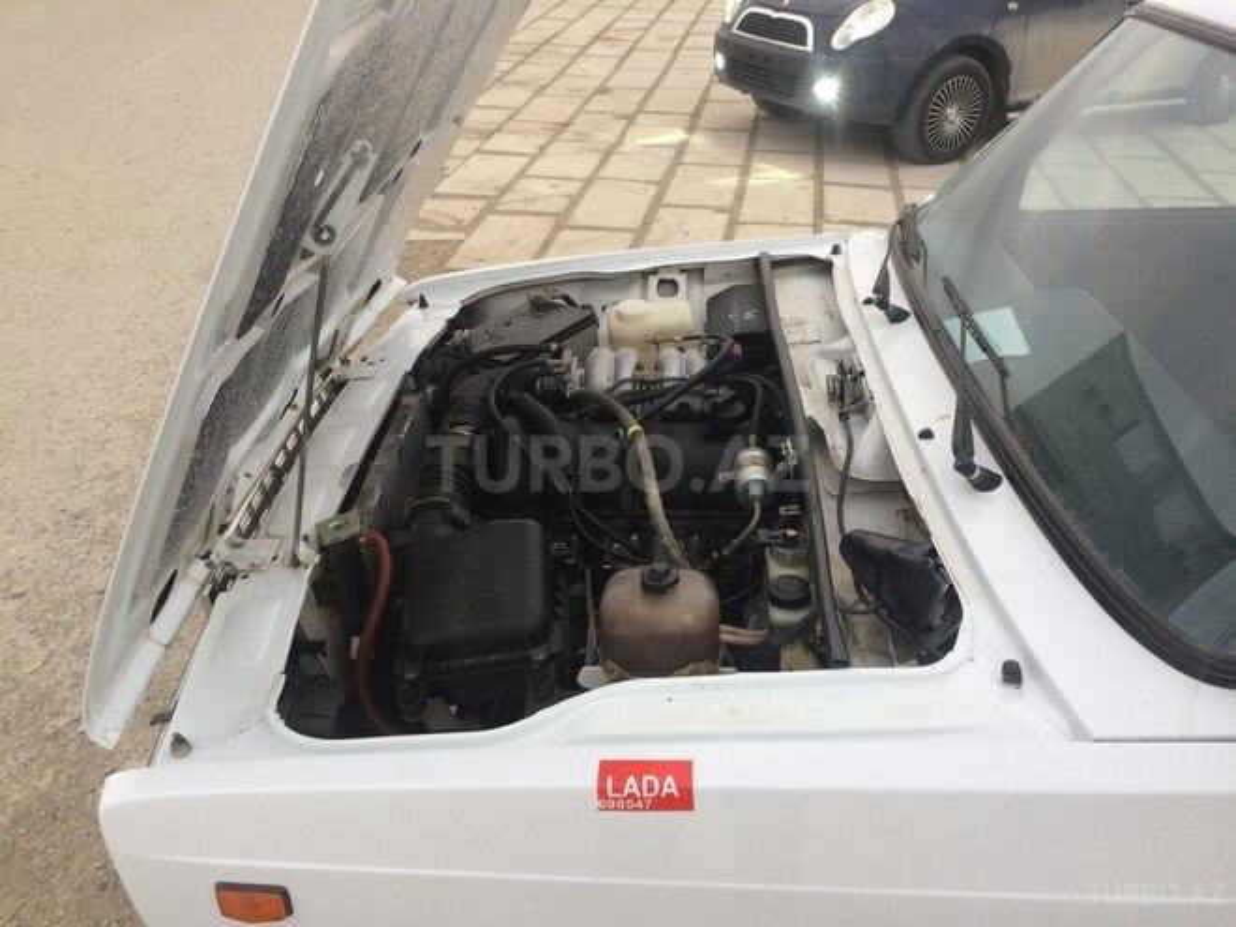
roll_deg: +0.2
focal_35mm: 29
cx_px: 618
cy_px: 464
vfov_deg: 48.2
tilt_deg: -29.2
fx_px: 1035
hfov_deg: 61.7
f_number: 2.2
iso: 50
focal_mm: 4.15
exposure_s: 1/100
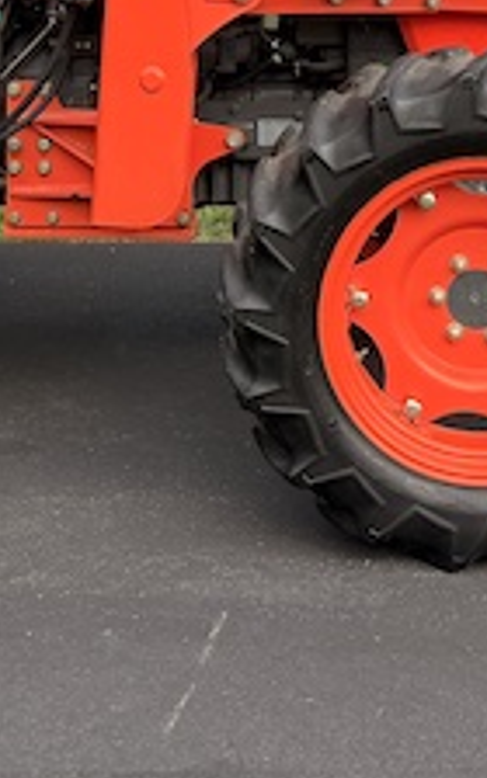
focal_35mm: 91
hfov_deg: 14.4
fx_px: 1932
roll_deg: -0.1
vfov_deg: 21.5
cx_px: 261
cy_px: -104
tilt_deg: -2.3
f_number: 1.78
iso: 100
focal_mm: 6.76
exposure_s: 1/979
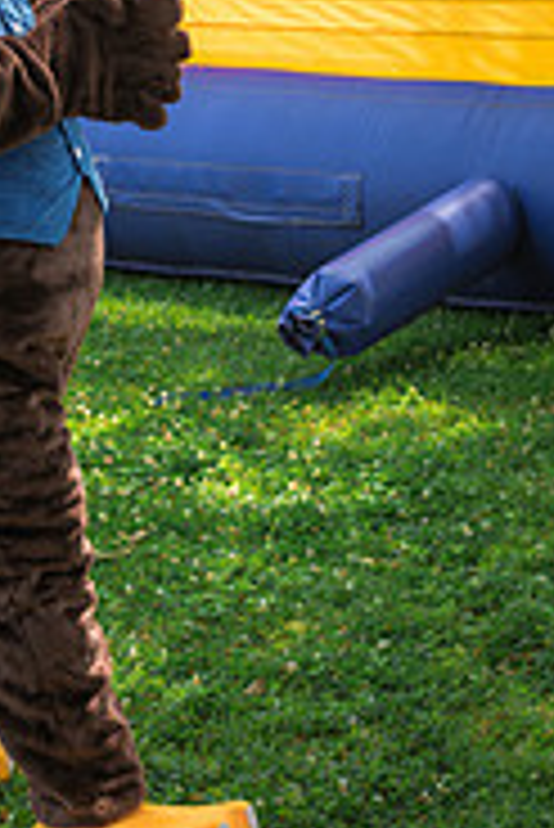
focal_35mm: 122
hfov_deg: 11.2
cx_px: 59
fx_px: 2811
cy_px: 4
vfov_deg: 16.4
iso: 125
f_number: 5.6
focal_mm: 50
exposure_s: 1/250
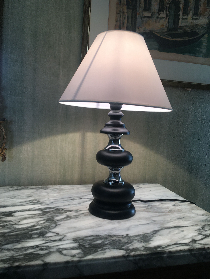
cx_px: 105
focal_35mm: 29
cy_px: 140
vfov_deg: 61.7
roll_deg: -3.6
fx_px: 235
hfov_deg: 48.2
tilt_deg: -5.3
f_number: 2.2
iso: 32
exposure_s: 1/50
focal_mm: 4.15
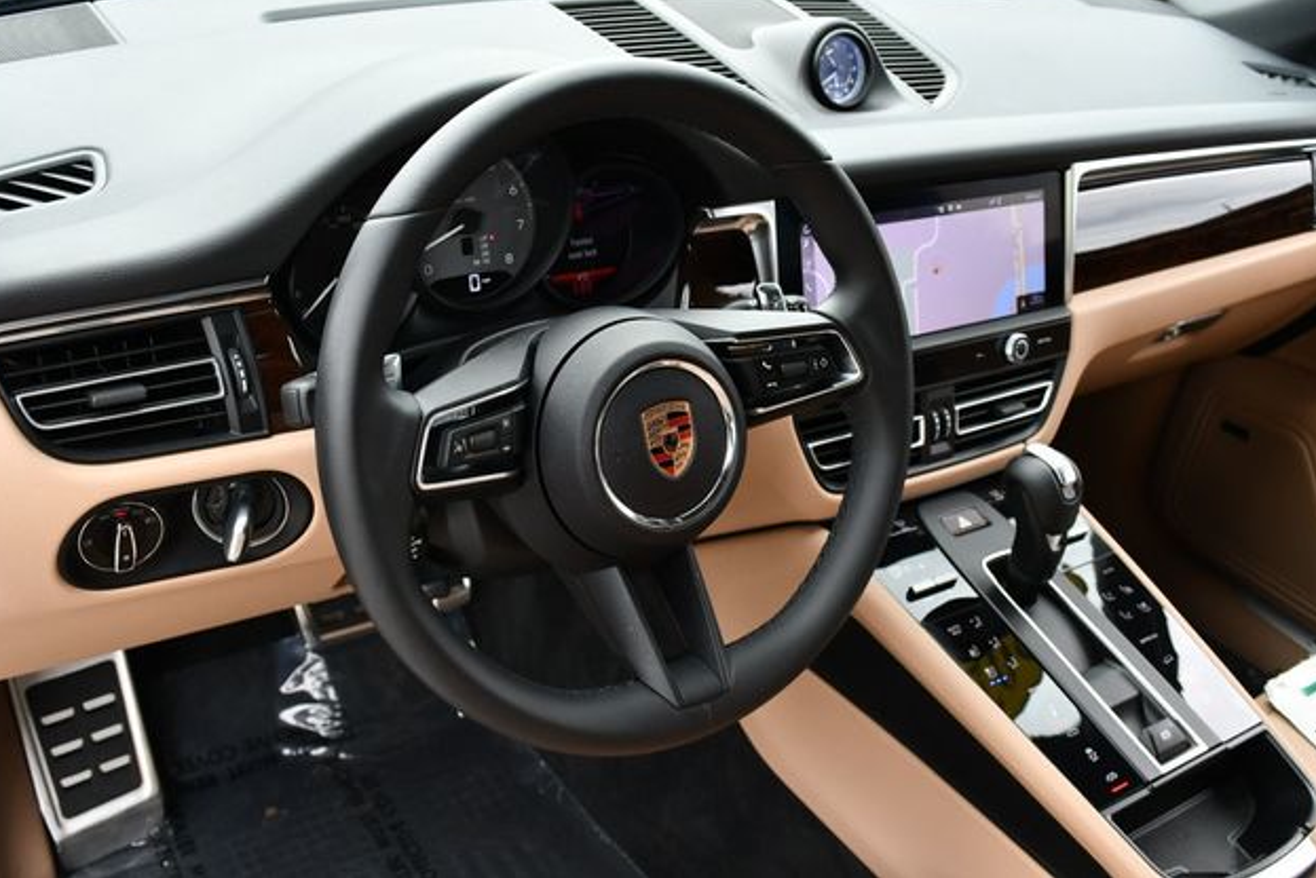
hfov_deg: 51.9
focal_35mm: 37
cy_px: 428
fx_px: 1353
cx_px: 651
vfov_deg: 36.0
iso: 400
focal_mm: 18
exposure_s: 1/250
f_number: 4
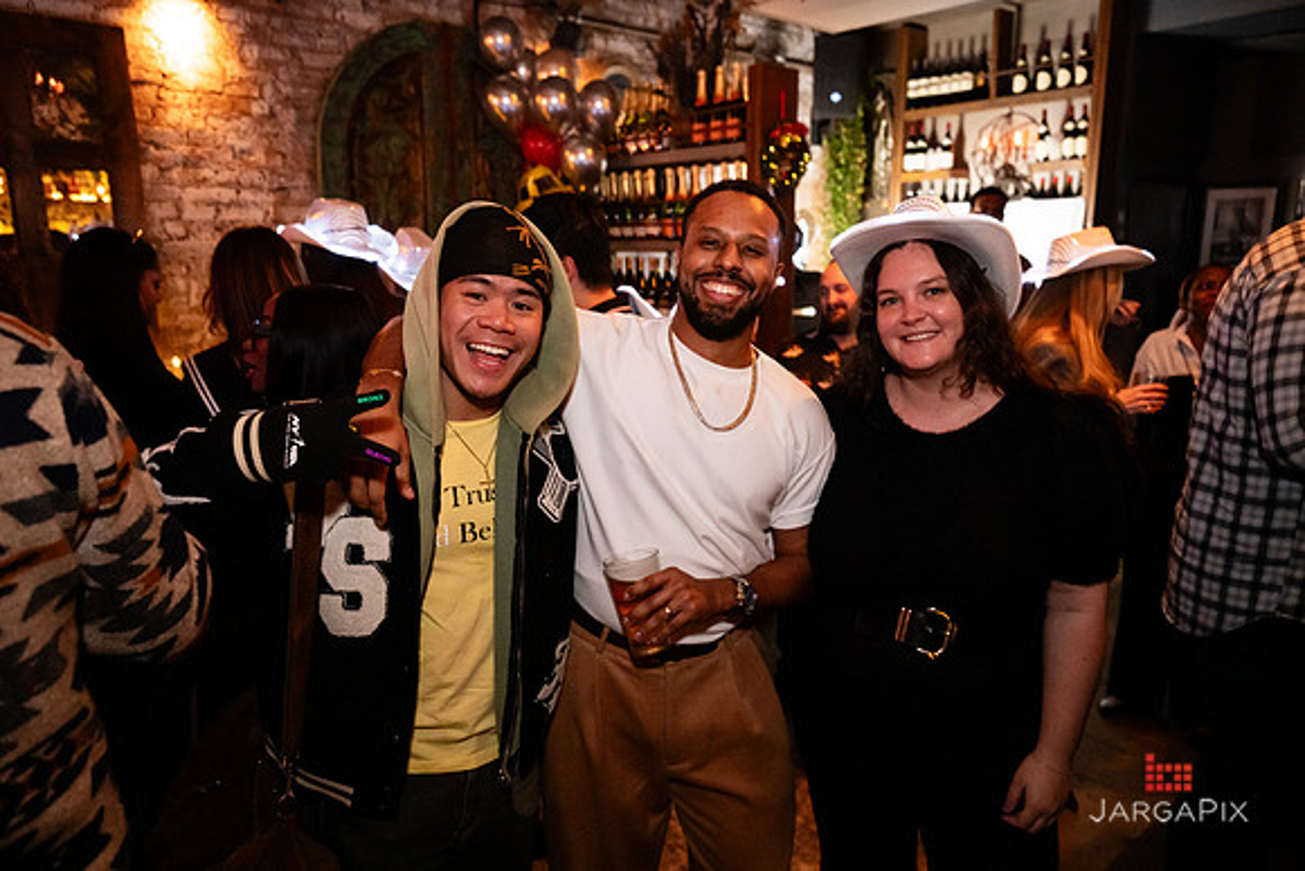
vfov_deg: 52.6
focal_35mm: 24
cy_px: 436
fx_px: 881
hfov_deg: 73.1
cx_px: 652
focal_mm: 24
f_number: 3.2
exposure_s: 1/100
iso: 3200
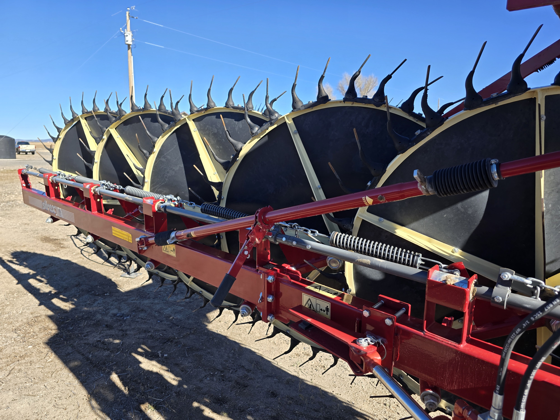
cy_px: 210
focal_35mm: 23
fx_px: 372
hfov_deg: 73.9
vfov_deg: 58.9
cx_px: 280
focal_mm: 6.3
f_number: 1.7
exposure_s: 1/353
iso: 12
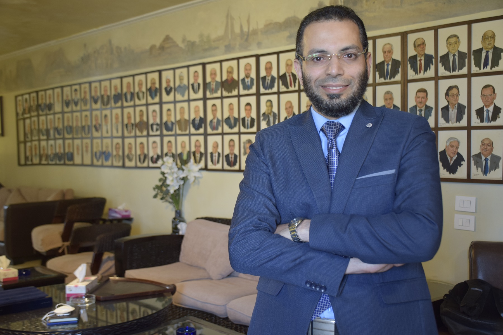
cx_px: 252
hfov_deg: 47.9
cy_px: 168
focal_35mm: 40
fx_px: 566
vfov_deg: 33.0
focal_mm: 27
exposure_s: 1/30
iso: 500
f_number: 4
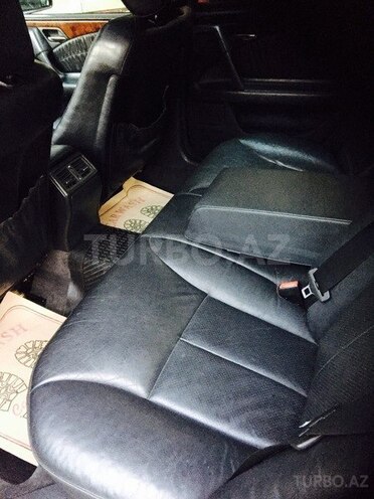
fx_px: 418
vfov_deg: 61.7
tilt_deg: -37.1
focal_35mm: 29
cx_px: 187
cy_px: 250
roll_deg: +3.4
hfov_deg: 48.2
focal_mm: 4.15
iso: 400
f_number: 2.2
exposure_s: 1/17
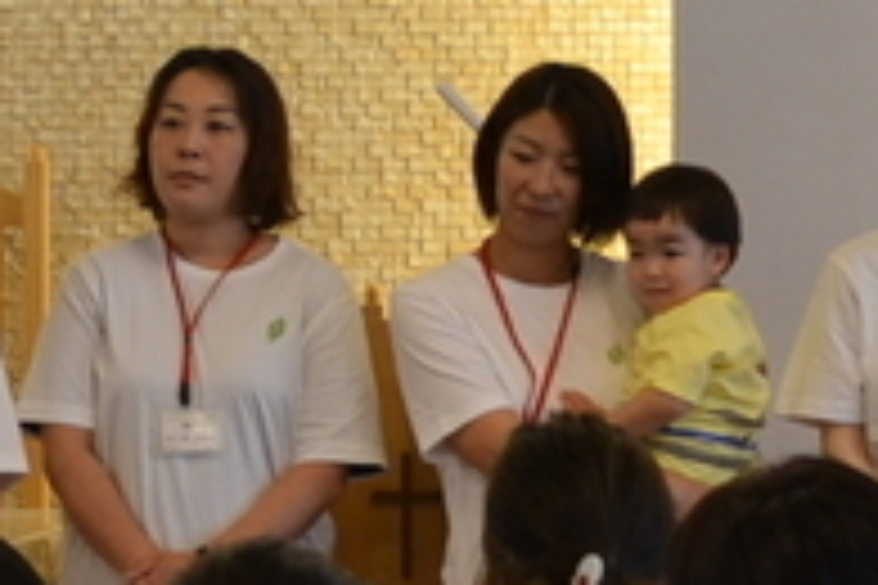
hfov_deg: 10.0
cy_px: 189
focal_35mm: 203
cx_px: -86
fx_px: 4951
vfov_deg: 6.8
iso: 400
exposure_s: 1/60
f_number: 3.8
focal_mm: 22
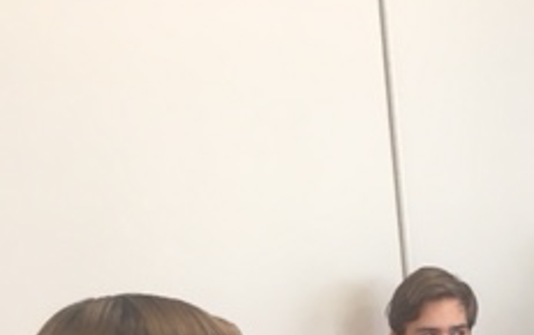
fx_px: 1239
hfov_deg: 23.7
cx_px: 481
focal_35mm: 85
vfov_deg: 14.1
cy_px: 543
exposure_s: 1/30
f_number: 2.2
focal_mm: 4.15
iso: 40
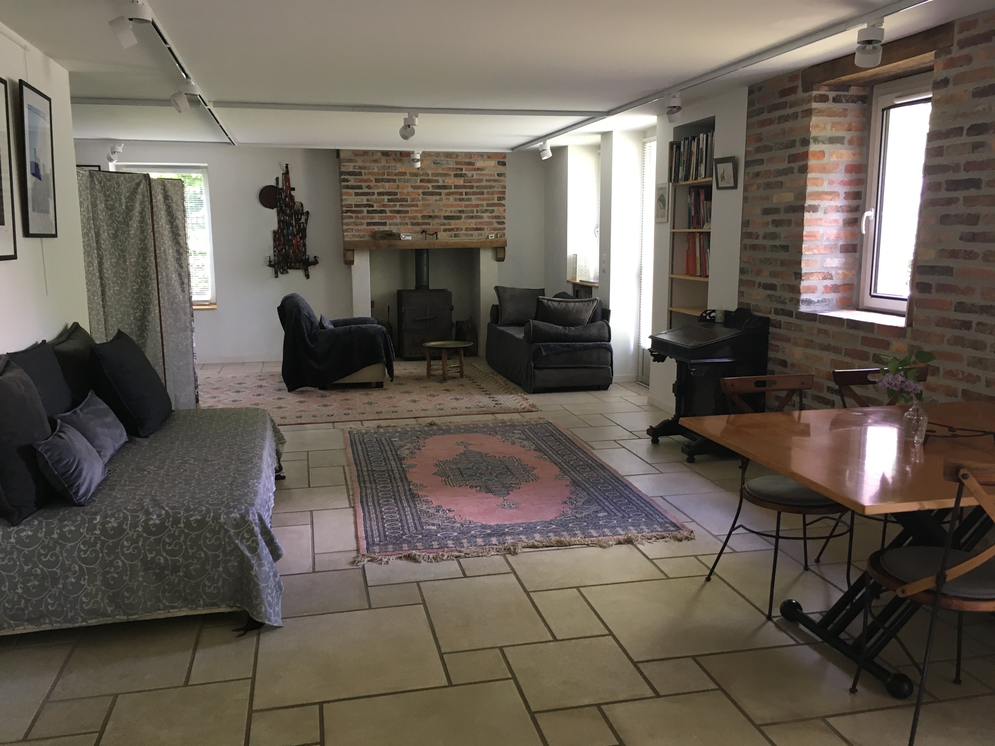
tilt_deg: -9.1
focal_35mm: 29
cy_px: 373
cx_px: 498
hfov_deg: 61.7
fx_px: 834
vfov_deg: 48.2
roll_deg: +1.1
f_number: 2.2
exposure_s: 1/33
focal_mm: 4.15
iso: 100
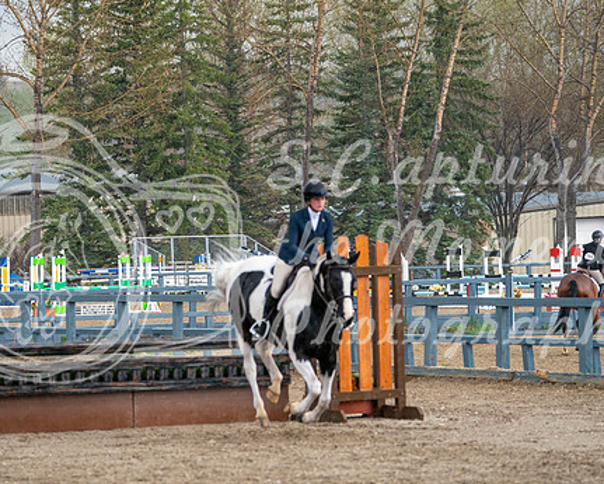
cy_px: 249
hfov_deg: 8.7
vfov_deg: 7.0
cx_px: 241
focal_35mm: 221
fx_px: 3952
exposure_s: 1/1250
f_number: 5.6
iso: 1250
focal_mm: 175
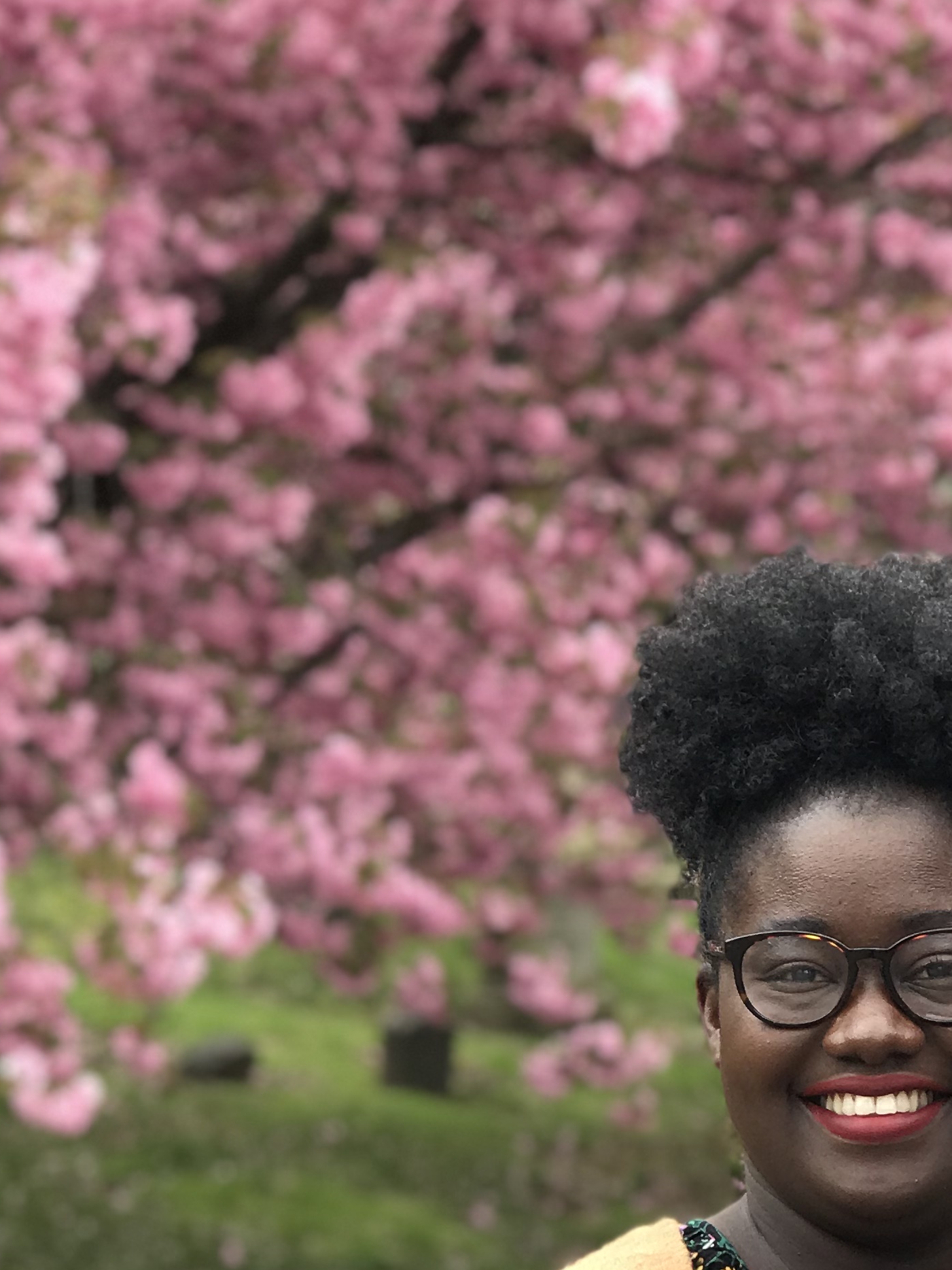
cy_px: 1083
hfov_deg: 12.0
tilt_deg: -0.8
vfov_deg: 15.9
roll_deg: -0.1
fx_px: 4510
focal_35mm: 123
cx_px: 887
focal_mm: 6.6
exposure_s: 1/120
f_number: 2.8
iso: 25
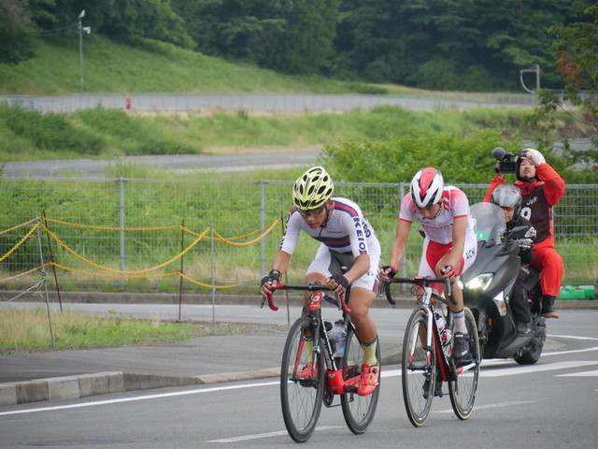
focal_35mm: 280
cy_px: 224
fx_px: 4837
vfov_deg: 5.3
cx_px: 299
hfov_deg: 7.1
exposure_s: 1/500
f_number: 5.6
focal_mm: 140
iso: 1000
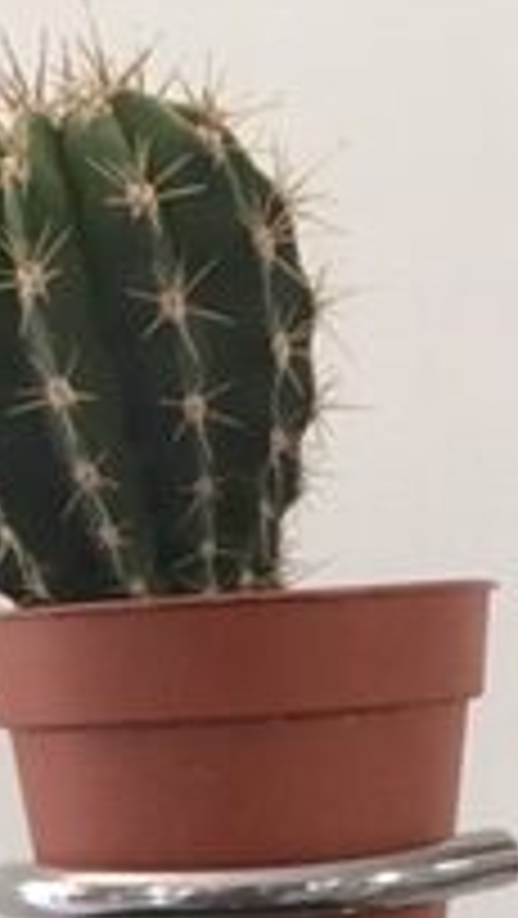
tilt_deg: -8.0
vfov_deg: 18.4
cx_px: 158
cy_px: 1269
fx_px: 2584
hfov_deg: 11.4
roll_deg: -0.4
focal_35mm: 106
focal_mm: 3.3
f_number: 2.4
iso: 64
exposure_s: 1/33
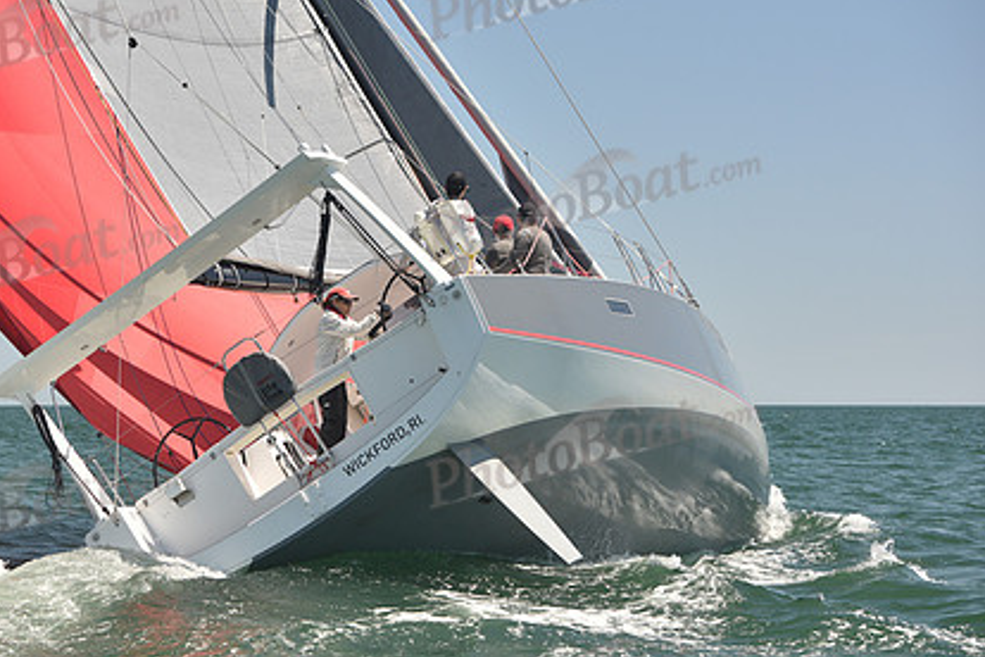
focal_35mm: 98
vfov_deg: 14.0
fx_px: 2681
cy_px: 356
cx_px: 305
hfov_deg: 20.7
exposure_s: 1/800
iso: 250
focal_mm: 70
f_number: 4.5
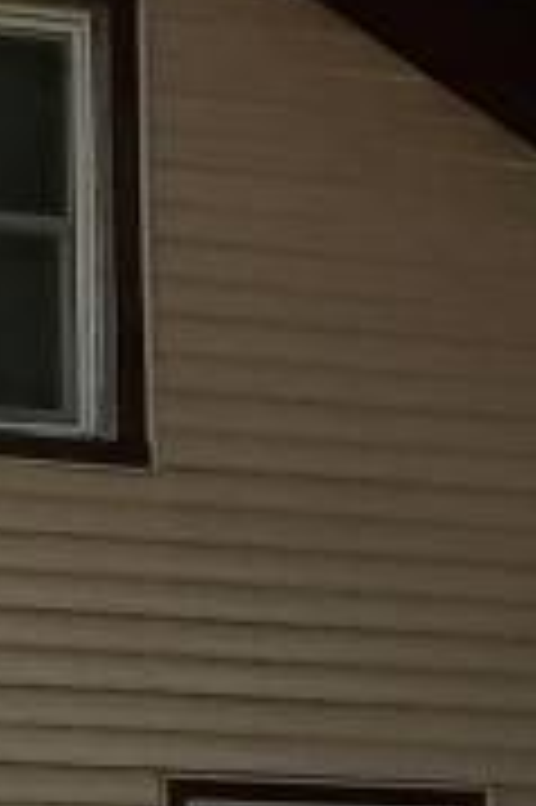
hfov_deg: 5.1
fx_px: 5862
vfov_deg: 7.8
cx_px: -757
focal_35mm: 262
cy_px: 946
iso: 80
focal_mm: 7.8
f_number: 4.5
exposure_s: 1/250
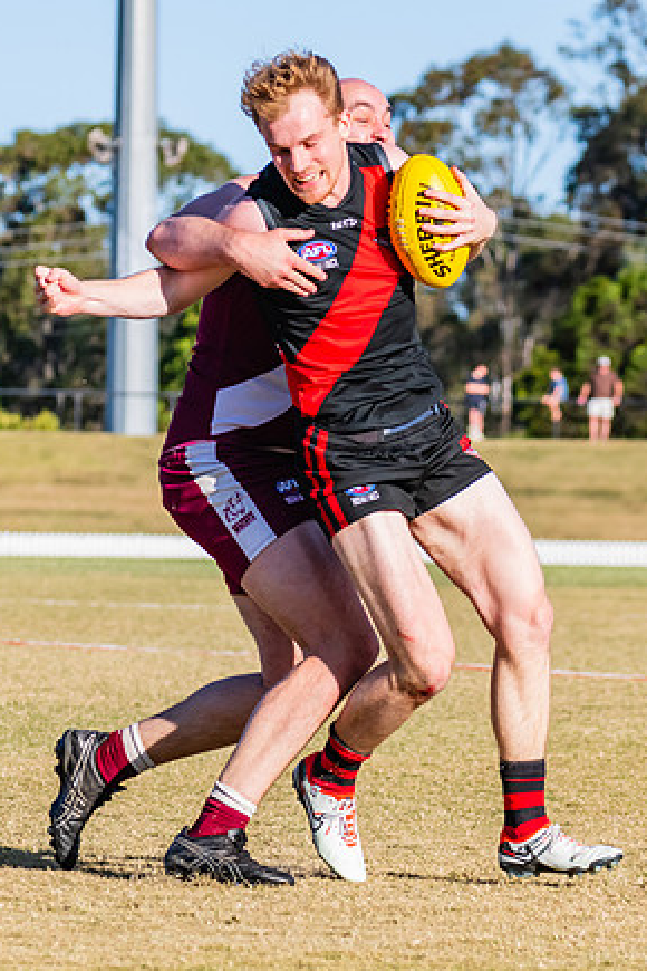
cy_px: 566
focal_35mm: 313
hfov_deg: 4.4
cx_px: 280
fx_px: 8437
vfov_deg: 6.6
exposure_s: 1/1600
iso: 800
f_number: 8
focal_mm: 170
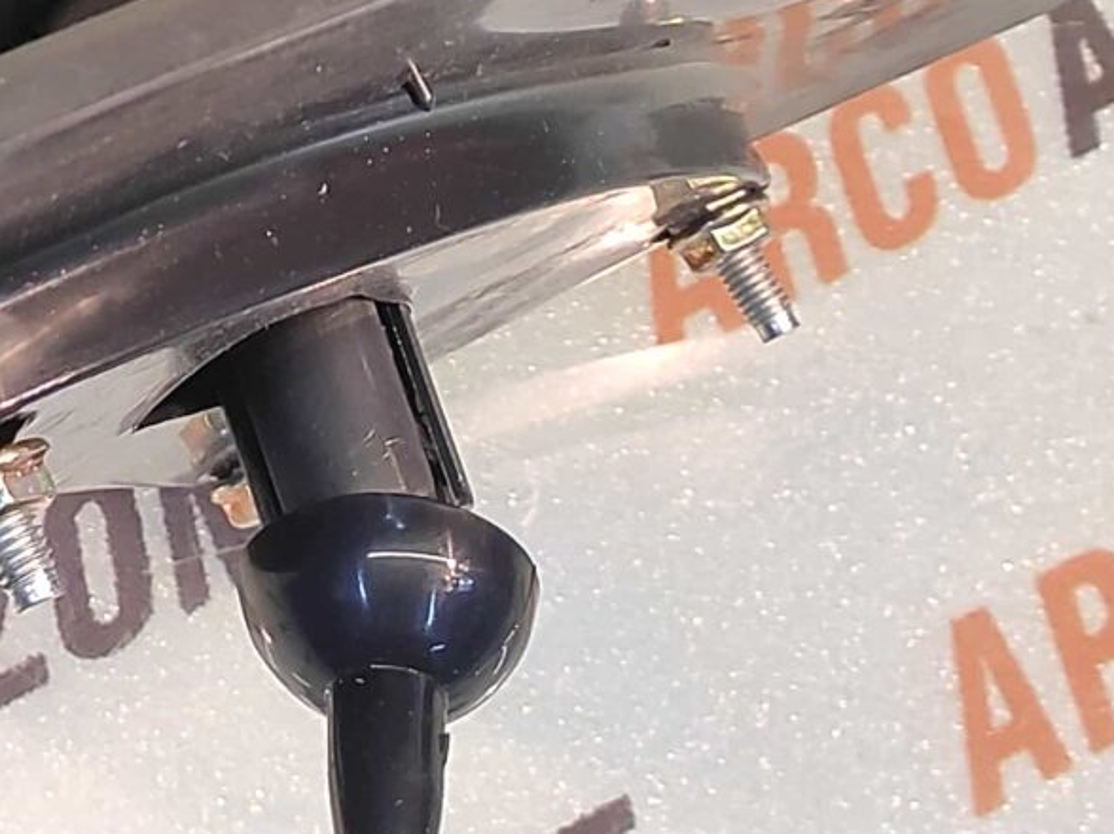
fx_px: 2379
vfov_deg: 19.0
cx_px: -366
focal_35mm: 74
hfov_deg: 23.1
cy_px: -114
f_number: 1.79
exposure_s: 1/33
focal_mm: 4.74
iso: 289
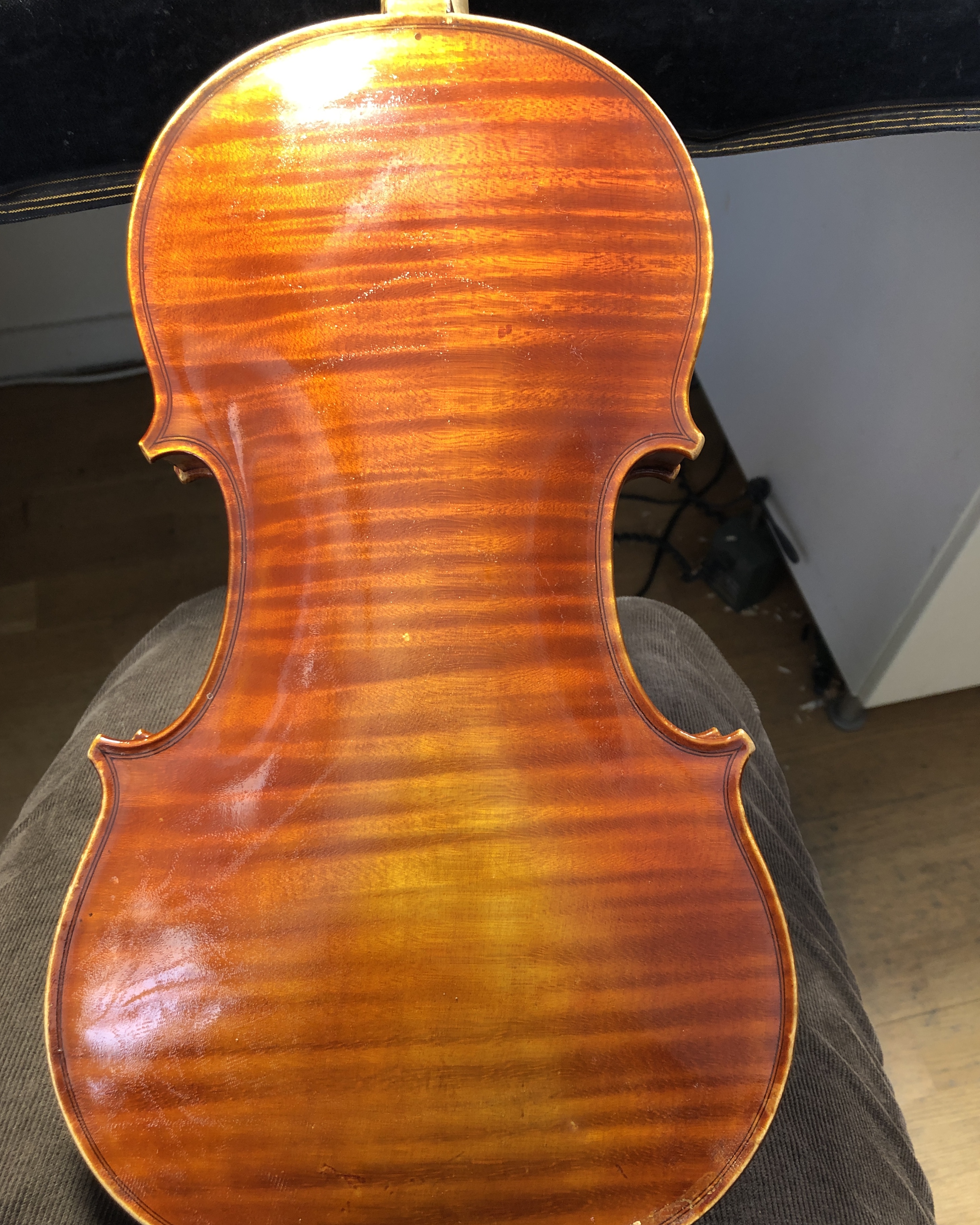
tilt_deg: -55.4
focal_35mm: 30
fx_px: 1088
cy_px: 628
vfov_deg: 58.8
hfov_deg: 48.5
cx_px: 478
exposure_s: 1/15
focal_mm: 3.99
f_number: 1.8
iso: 40
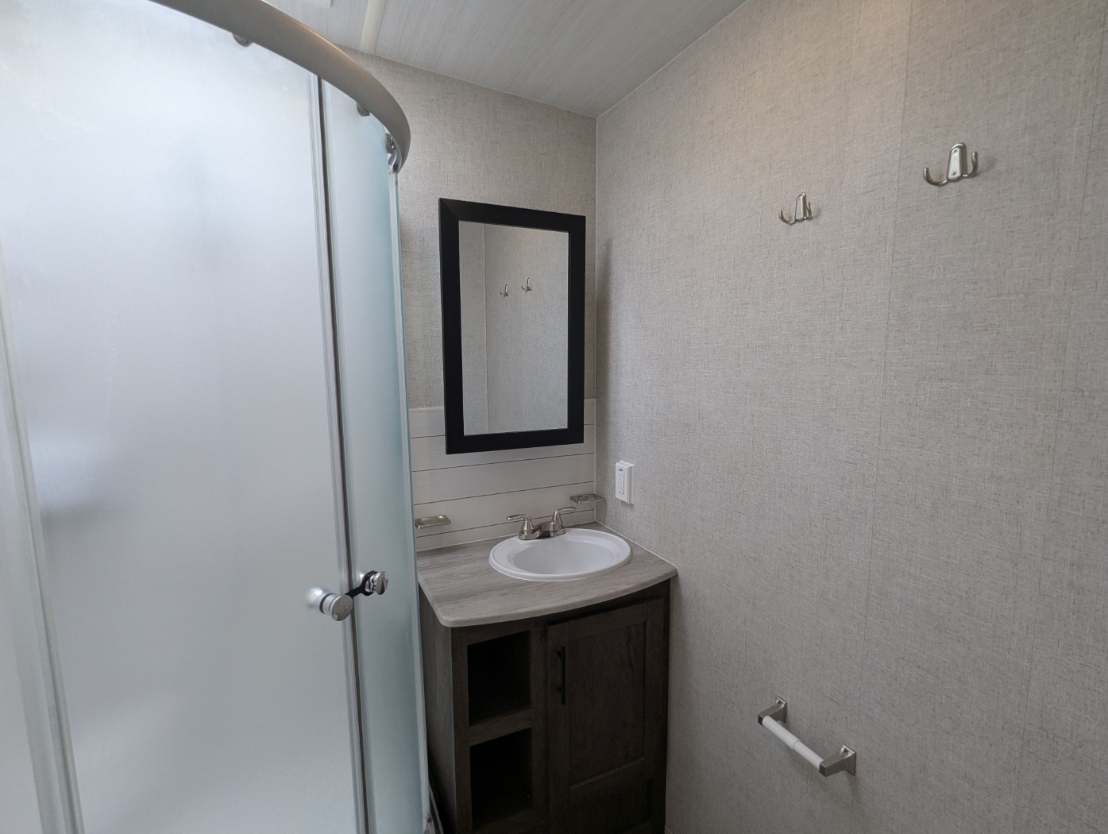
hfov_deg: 94.4
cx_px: 554
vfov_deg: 78.2
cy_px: 417
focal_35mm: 16
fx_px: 513
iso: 62
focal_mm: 2.35
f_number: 2.2
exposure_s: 1/100
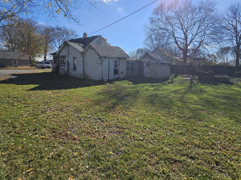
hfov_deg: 87.7
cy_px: 72
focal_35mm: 18
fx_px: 125
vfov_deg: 70.8
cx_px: 127
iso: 50
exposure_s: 1/3211
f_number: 2.2
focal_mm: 2.2
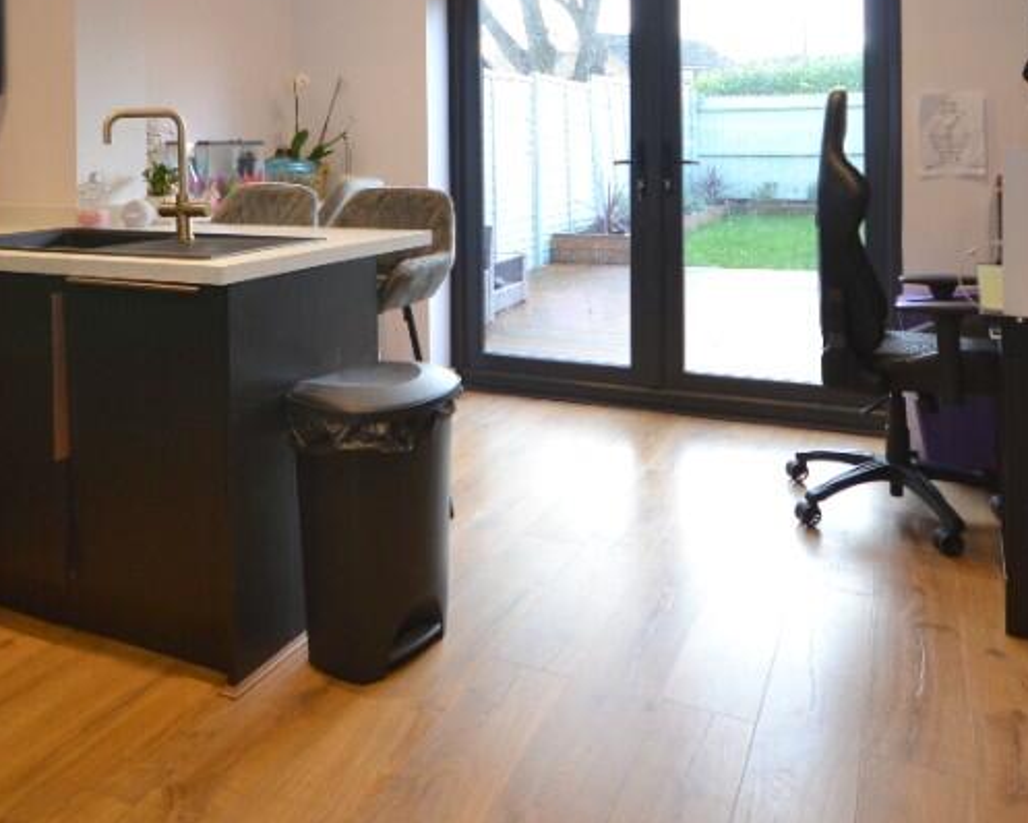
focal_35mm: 29
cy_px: 144
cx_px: 443
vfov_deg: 46.8
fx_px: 883
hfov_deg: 60.2
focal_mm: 10
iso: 400
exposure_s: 1/60
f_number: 4
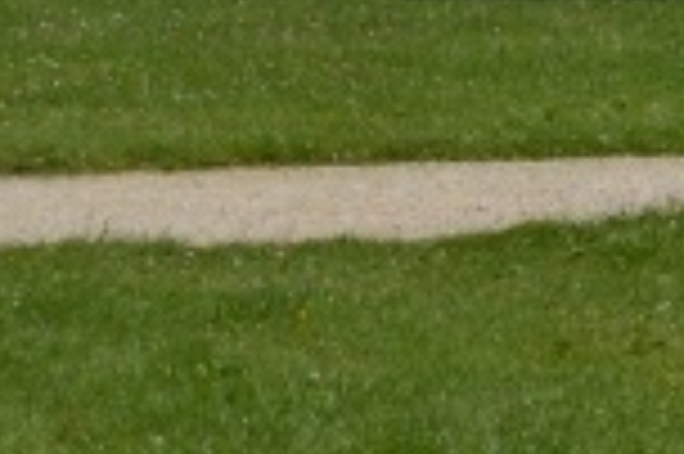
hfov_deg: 7.0
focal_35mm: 283
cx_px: 1408
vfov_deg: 4.7
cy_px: -607
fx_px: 5371
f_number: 25
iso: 900
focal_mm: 28
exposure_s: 1/100
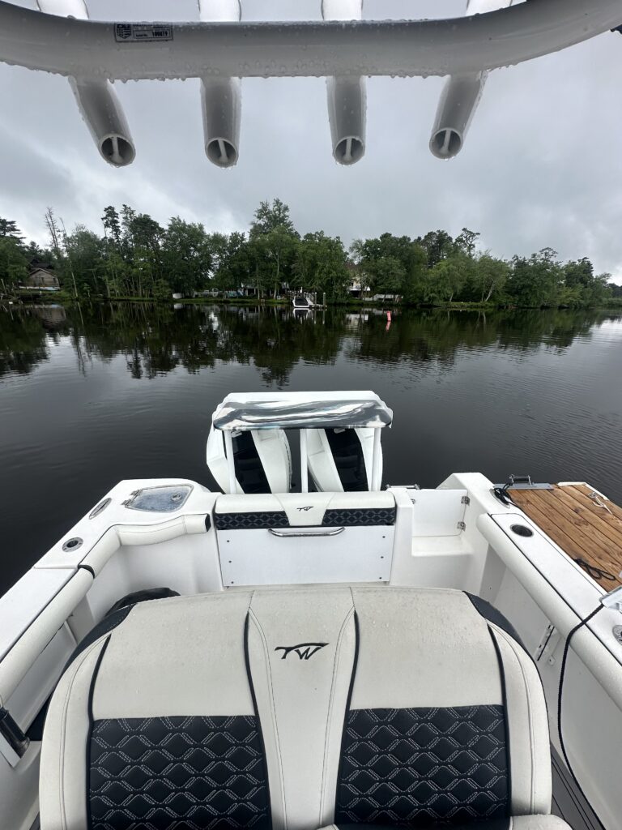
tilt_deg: -19.6
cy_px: 415
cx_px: 311
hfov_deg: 85.7
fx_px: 335
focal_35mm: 14
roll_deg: -1.9
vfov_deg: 102.1
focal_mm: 2.22
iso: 40
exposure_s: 1/385
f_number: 2.2
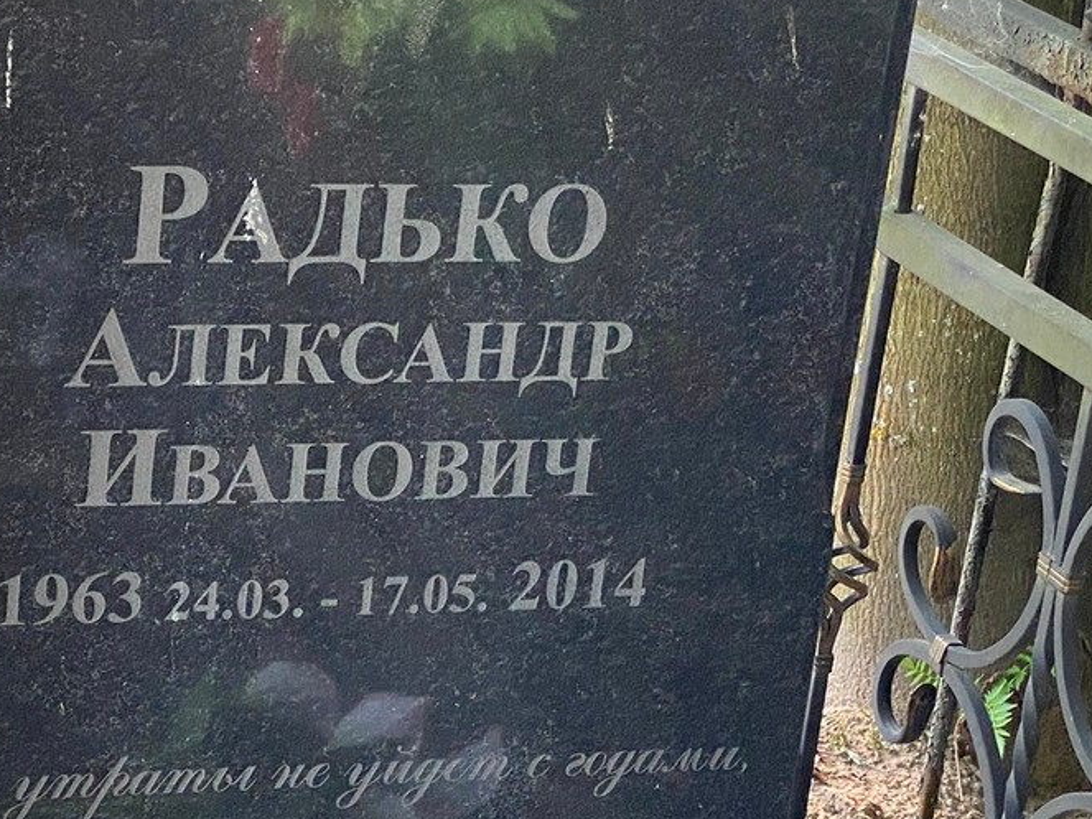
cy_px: 503
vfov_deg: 13.1
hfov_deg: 17.1
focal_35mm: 113
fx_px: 3564
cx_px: 56
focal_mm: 6
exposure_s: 1/121
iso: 64
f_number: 2
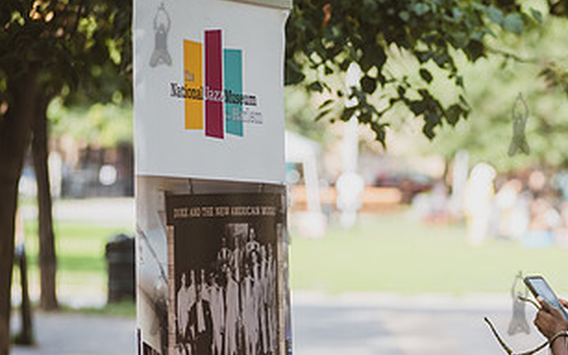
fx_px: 4025
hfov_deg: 8.0
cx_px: 518
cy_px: 302
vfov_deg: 5.0
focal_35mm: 260
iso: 400
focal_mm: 135
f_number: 4
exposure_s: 1/800
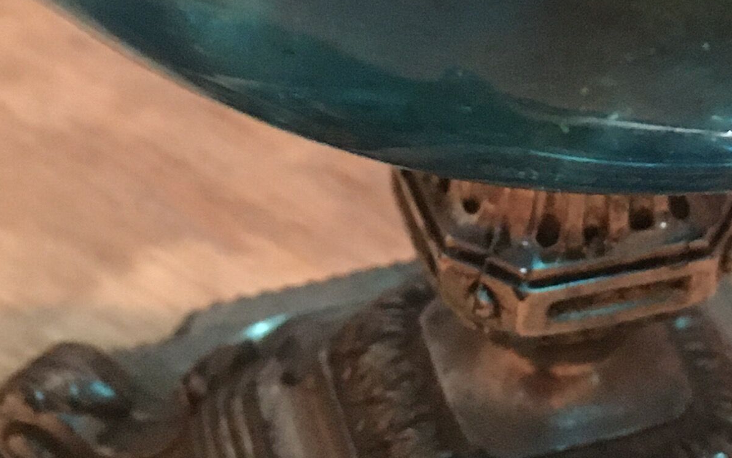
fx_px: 2075
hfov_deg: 19.7
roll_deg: -5.6
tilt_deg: -32.0
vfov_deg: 12.3
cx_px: 621
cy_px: -83
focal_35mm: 104
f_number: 2.2
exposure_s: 1/17
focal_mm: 4.15
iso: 500
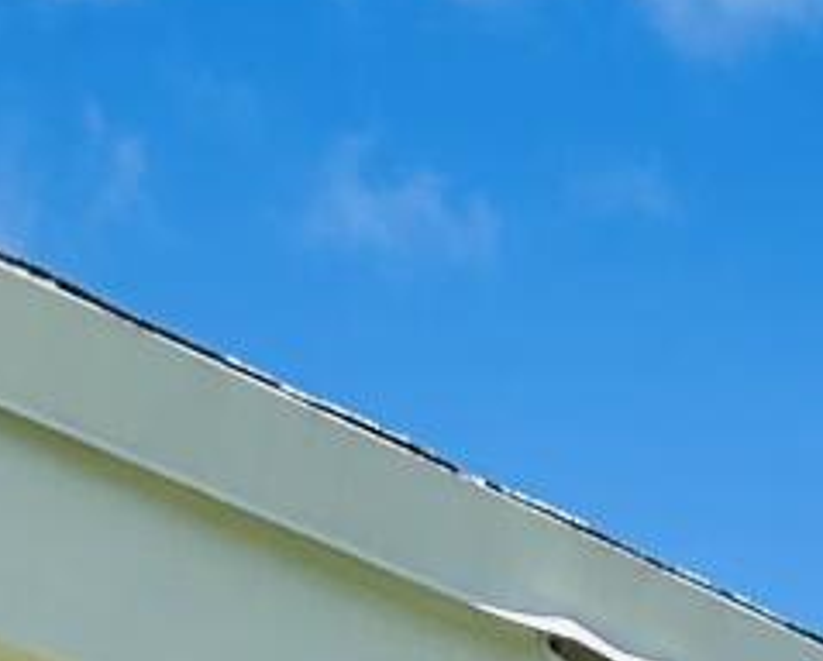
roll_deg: +2.2
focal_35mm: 212
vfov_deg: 6.2
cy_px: 2568
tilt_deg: -2.2
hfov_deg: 9.0
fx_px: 5172
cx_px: 792
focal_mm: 5.7
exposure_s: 1/5076
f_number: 1.5
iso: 50
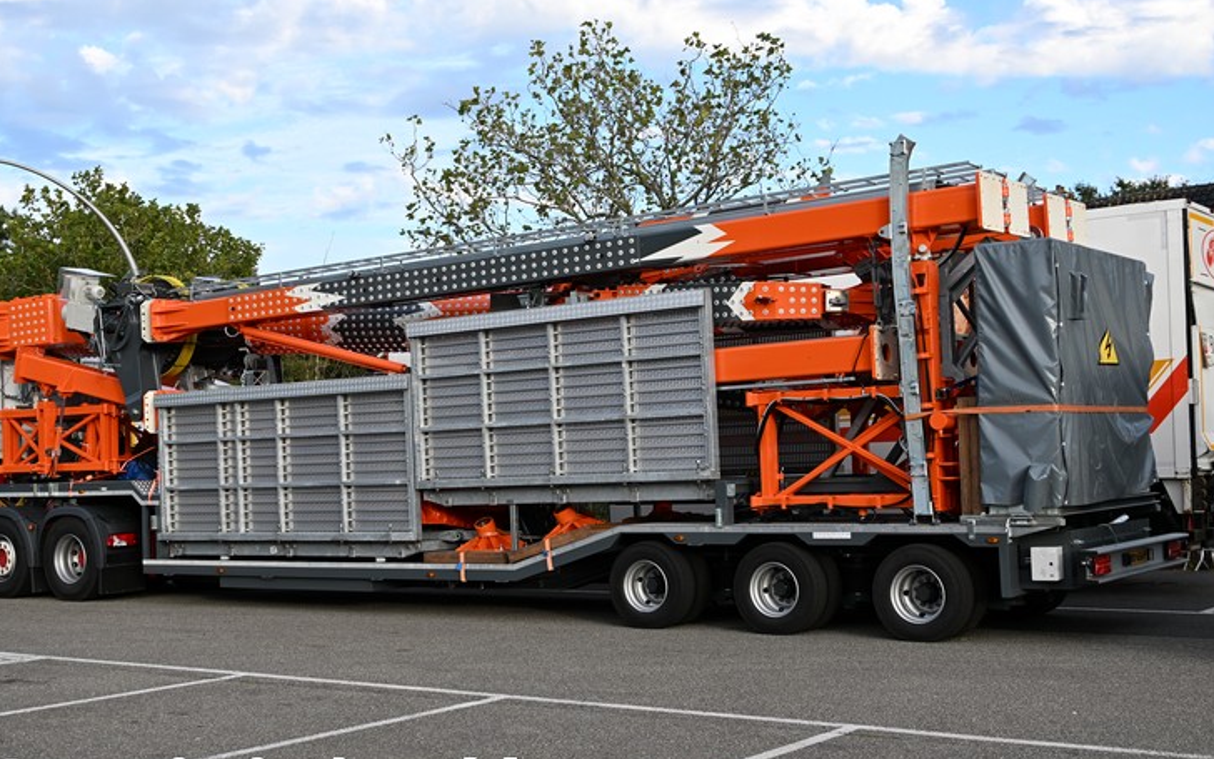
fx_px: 1555
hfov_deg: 42.6
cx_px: 575
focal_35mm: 47
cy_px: 391
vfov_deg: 27.4
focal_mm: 28
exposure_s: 1/250
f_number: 5.6
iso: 160
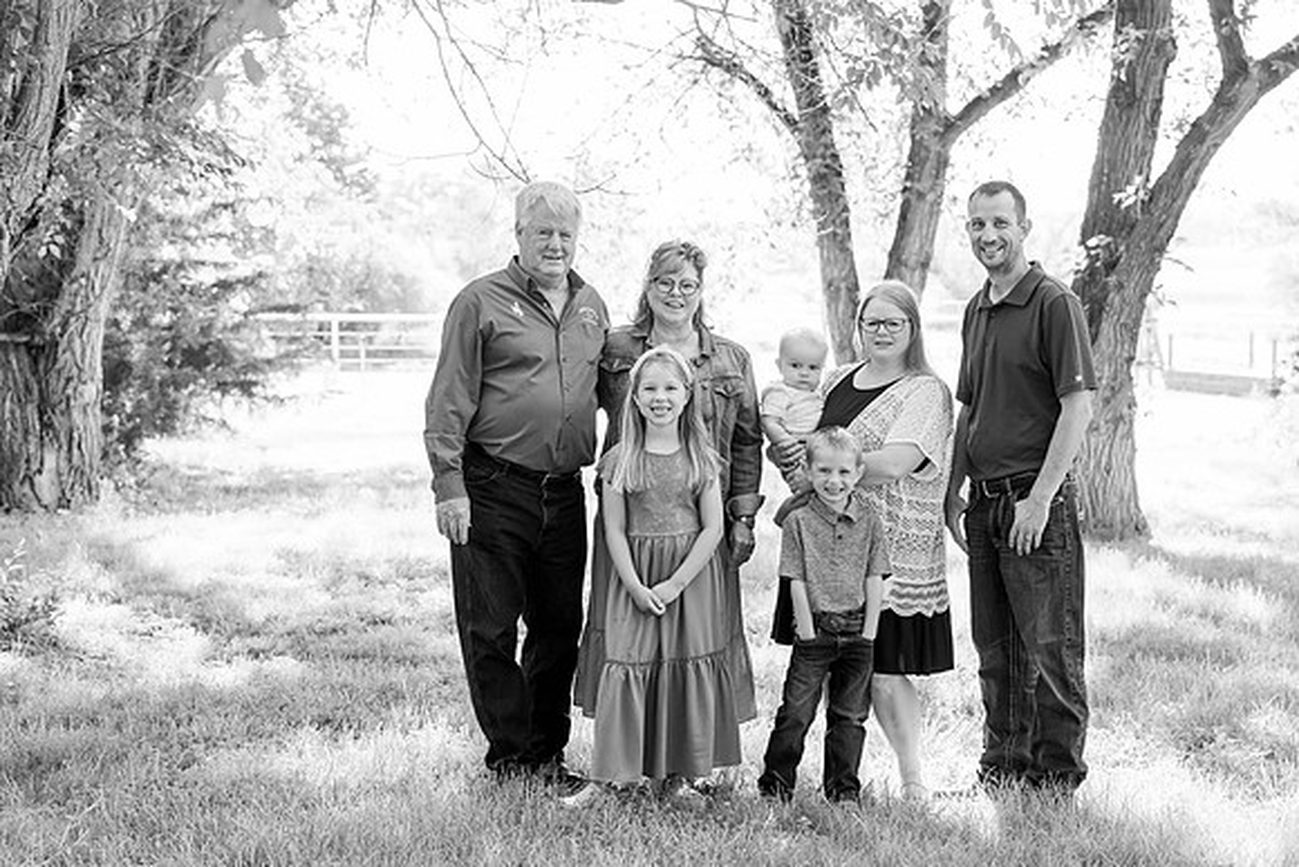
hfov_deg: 28.8
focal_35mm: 70
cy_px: 434
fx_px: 2526
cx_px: 650
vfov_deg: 19.5
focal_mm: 70
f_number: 4.5
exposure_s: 1/250
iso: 800
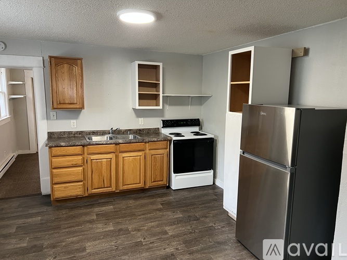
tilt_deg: -7.1
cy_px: 130
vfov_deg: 53.0
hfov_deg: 67.3
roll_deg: -0.4
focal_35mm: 26
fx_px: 261
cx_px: 174
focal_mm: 5.7
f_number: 1.5
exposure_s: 1/60
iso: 200
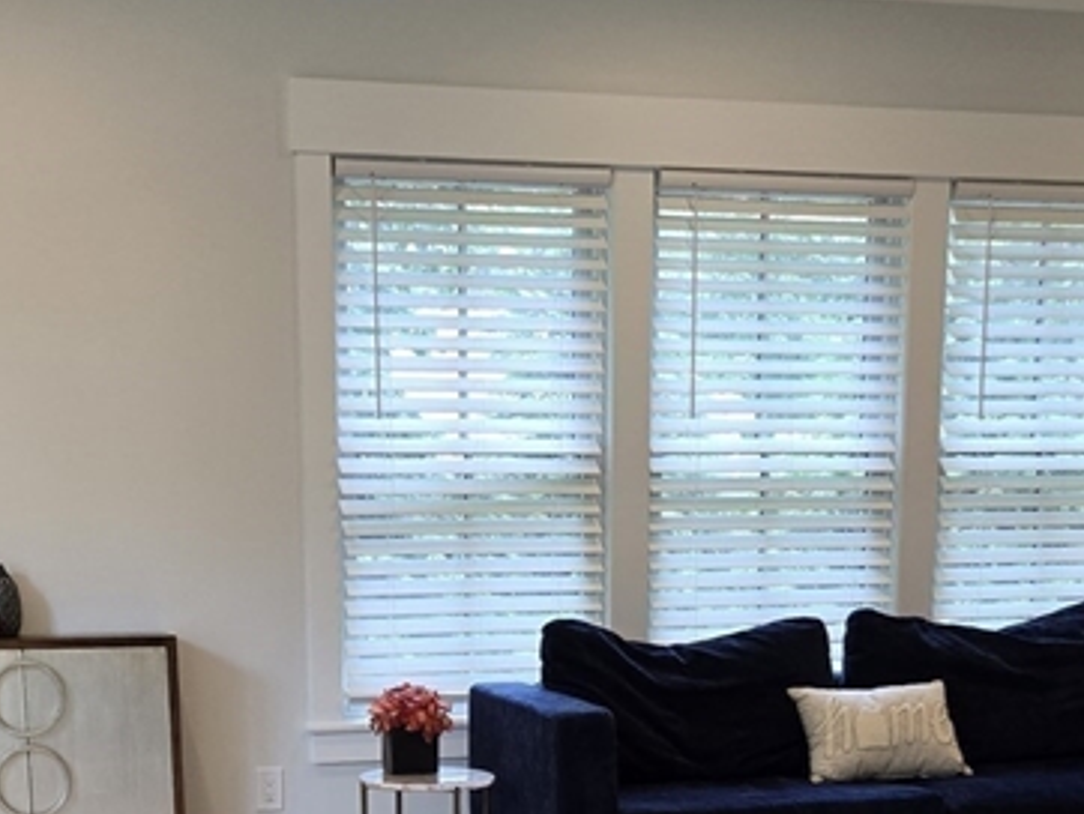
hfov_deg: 29.8
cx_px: 563
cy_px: 913
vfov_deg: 21.4
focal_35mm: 65
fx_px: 2037
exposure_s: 1/120
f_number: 1.8
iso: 100
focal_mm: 5.4
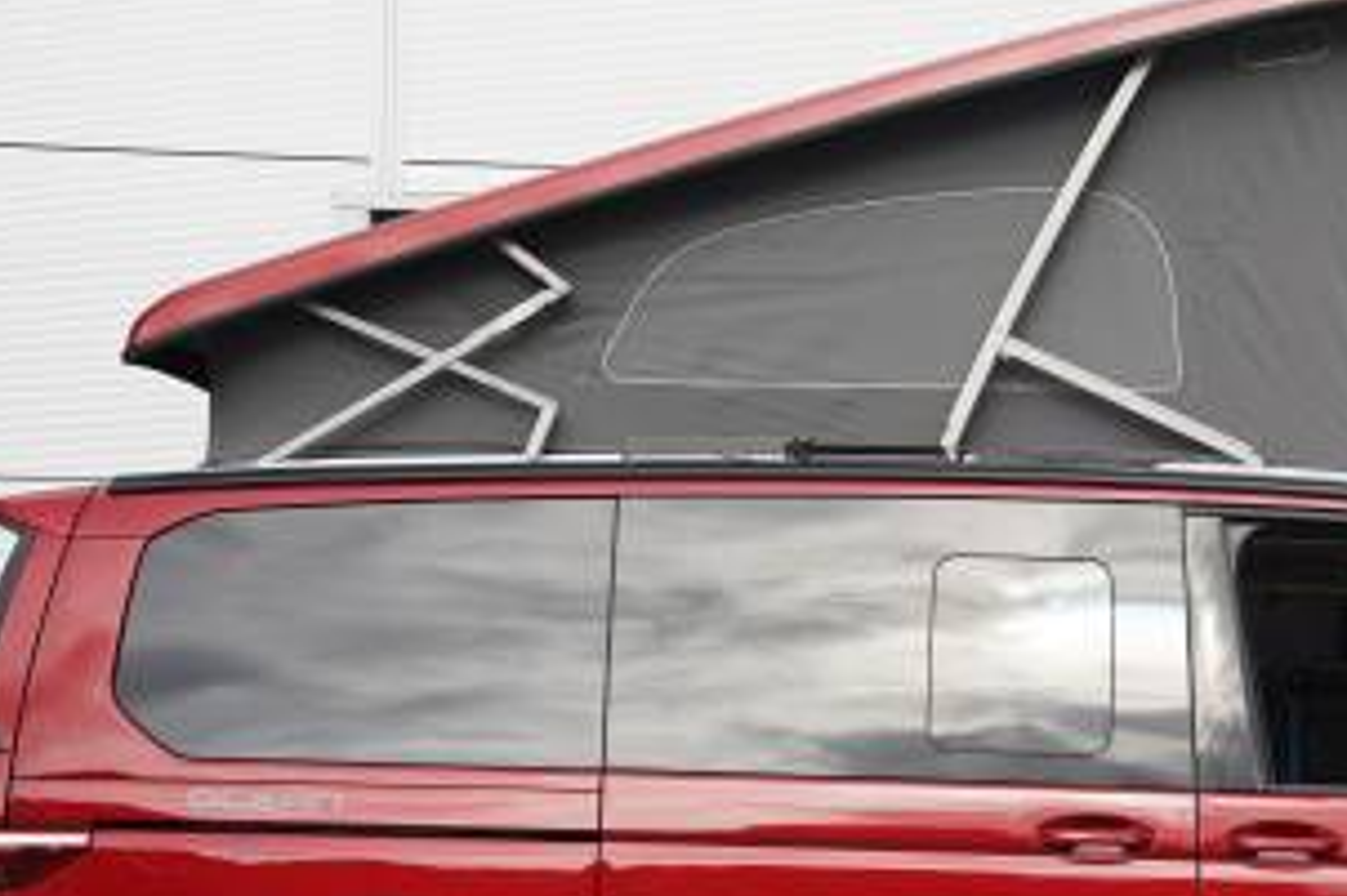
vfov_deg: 15.0
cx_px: 1186
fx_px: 3368
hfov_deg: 22.1
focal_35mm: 90
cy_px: 744
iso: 100
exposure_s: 1/160
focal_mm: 42.5
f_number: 4
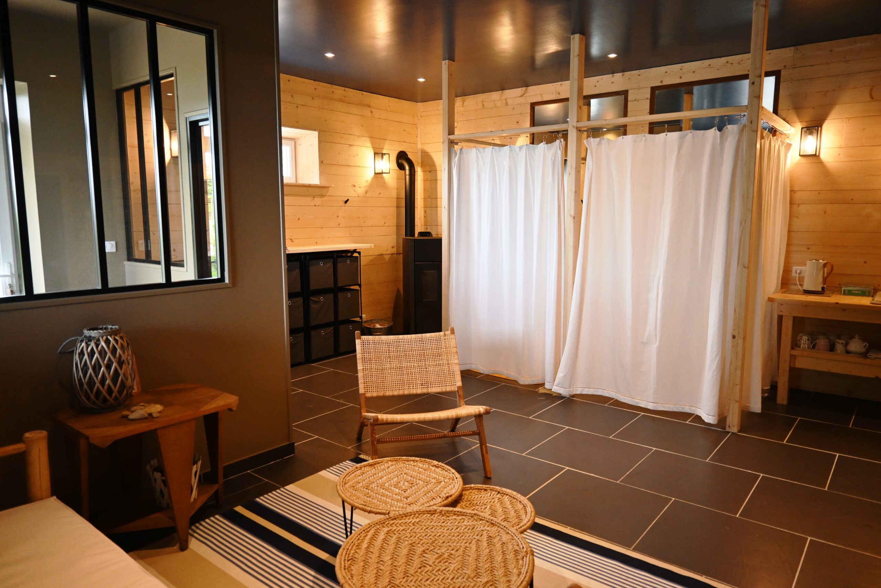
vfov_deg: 53.1
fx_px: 587
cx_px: 440
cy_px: 294
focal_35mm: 24
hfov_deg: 73.7
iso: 1250
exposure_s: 1/125
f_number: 3.5
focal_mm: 16
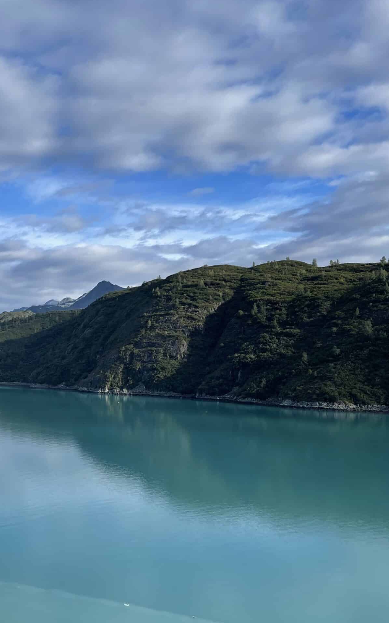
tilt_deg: +4.0
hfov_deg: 31.9
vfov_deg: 52.7
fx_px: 628
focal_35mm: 37
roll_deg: -0.2
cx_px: 5
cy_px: 312
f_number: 1.6
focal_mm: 5.1
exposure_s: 1/3663
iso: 32
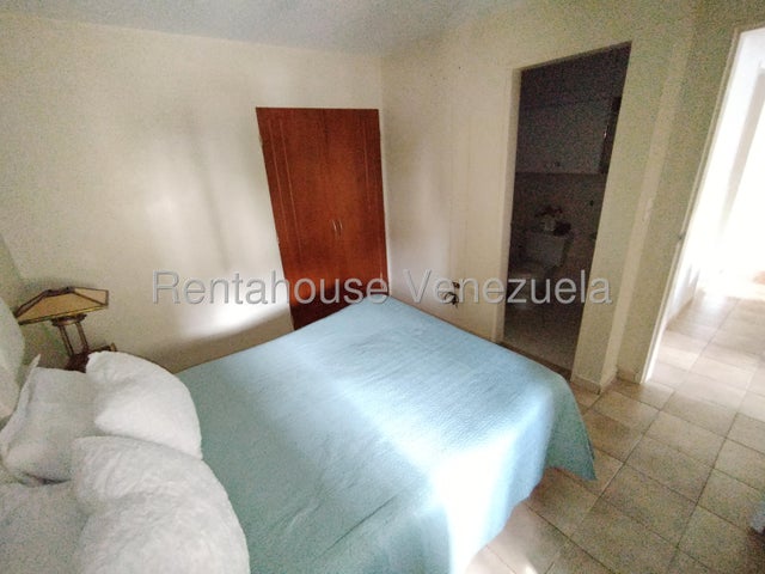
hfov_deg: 98.2
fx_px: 331
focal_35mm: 15
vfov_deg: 81.7
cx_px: 382
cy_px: 287
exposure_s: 1/17
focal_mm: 1.65
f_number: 2.2
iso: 800
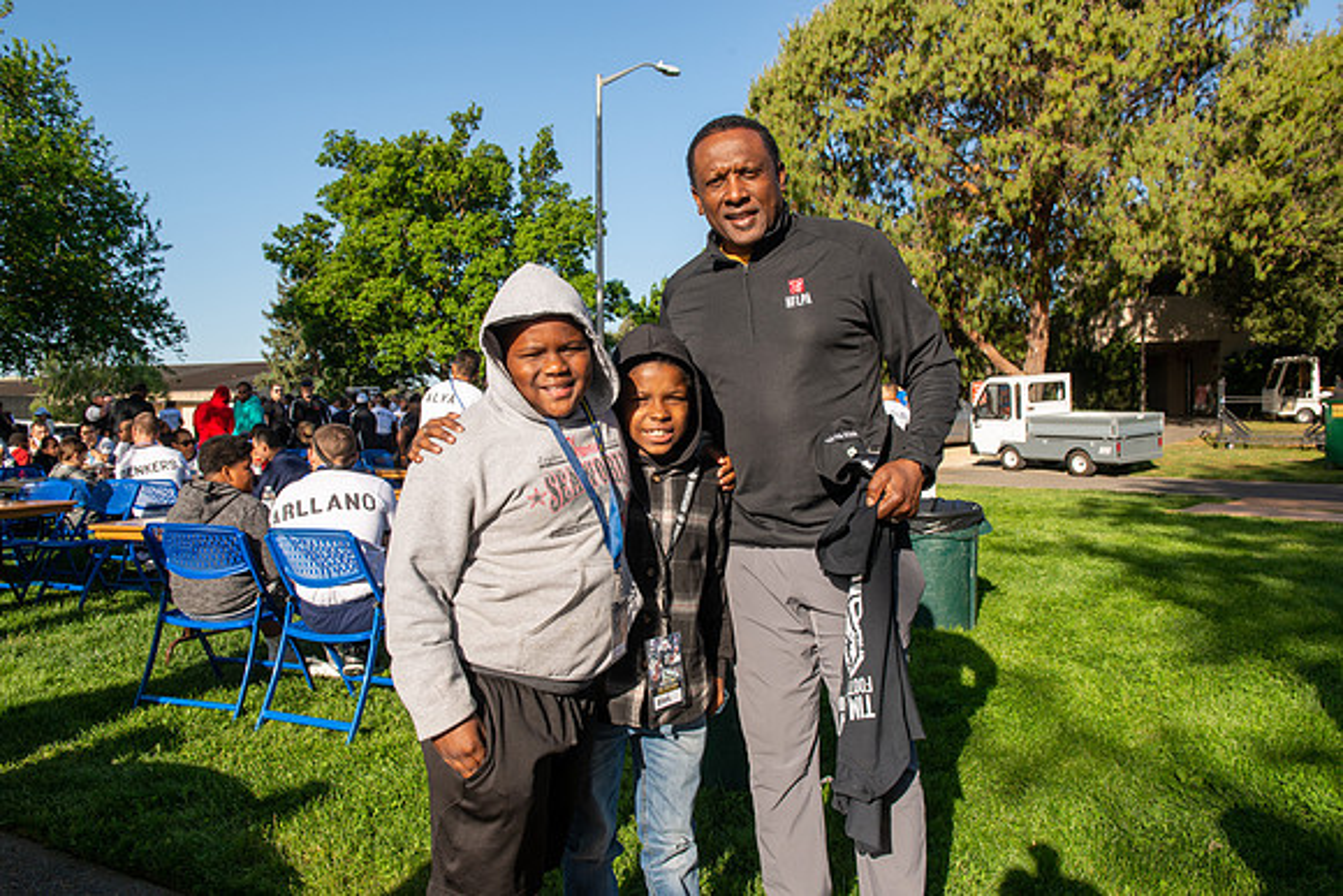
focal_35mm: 28
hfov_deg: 65.5
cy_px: 448
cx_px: 672
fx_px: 1045
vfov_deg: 46.4
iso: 100
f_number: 8
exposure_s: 1/160
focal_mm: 28
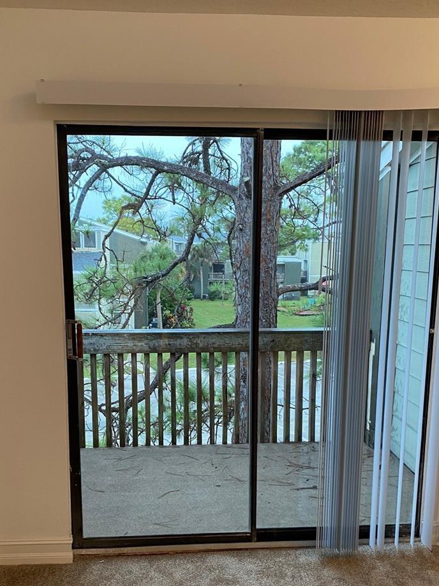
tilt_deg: -11.5
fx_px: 575
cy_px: 353
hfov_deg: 41.8
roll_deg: +0.3
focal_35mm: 34
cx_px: 221
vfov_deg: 53.6
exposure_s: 1/60
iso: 160
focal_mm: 4.25
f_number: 1.8
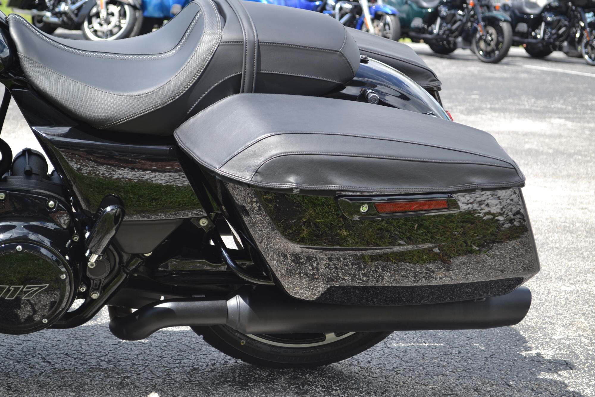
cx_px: 298
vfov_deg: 18.9
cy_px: 198
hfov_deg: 28.1
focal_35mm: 72
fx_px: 1190
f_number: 5.6
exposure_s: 1/125
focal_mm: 48
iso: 100
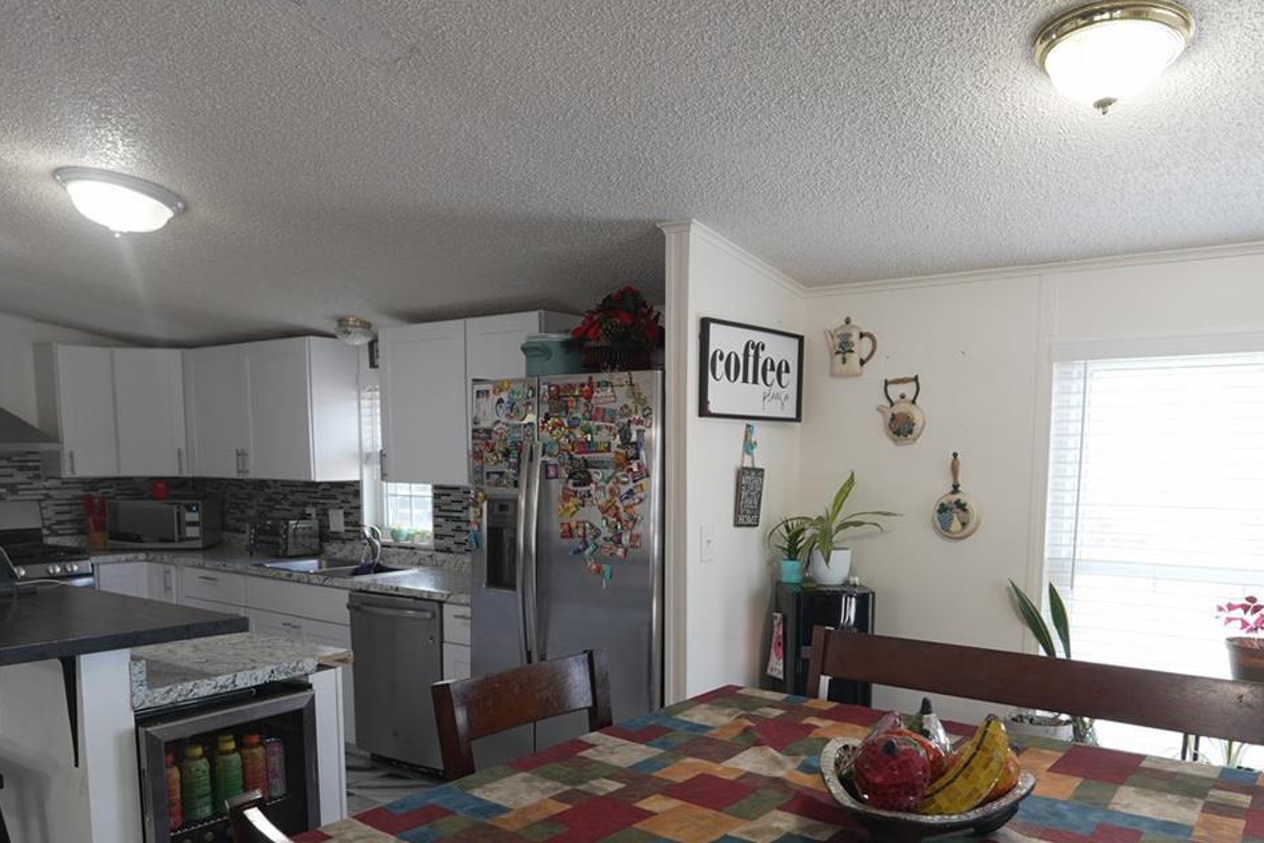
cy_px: 572
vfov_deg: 45.8
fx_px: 978
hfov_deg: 65.7
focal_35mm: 28
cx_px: 655
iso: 160
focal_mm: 11
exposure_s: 1/40
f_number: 2.8
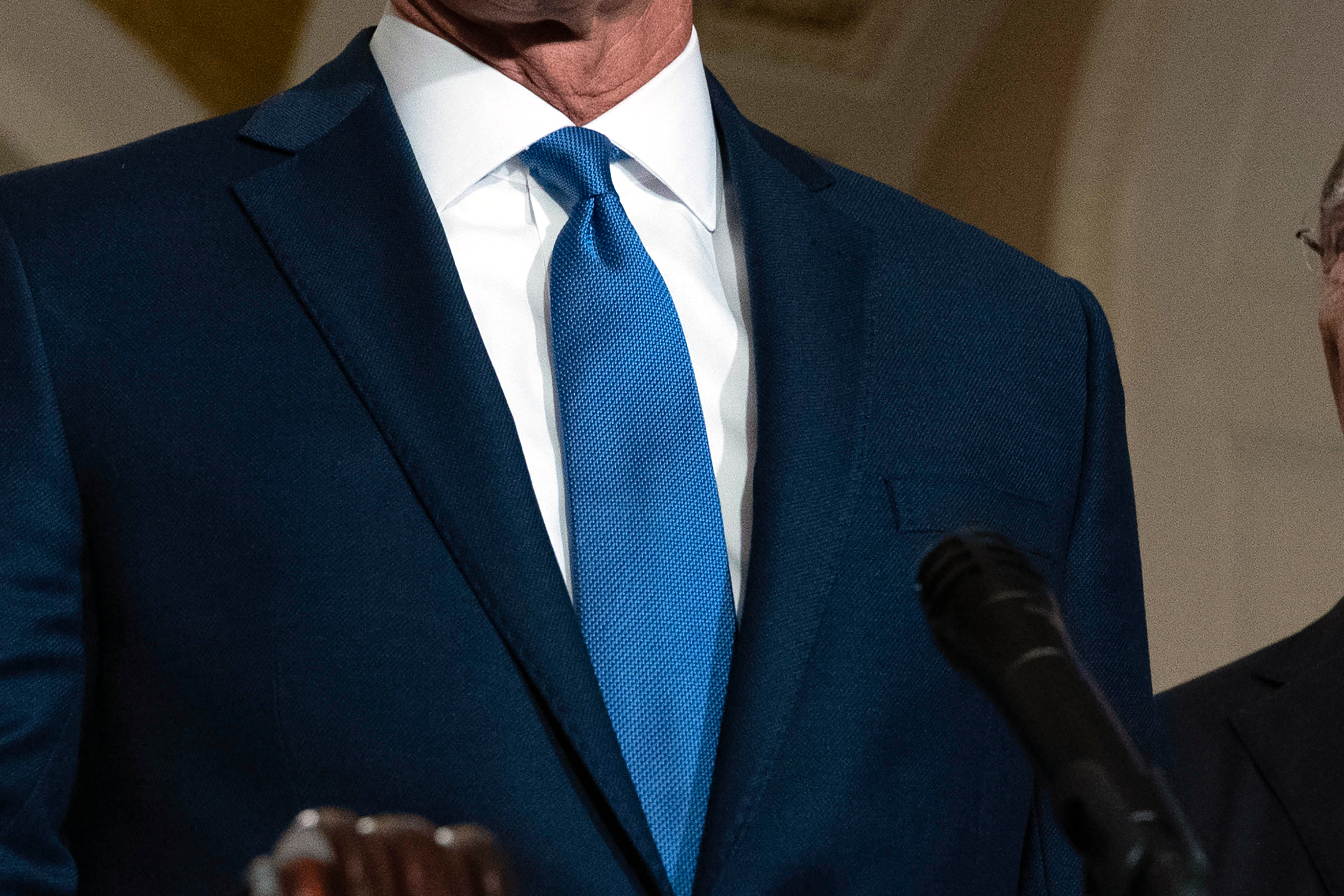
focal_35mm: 83
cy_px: 114
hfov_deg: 24.4
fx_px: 3099
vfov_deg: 16.3
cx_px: 516
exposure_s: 1/250
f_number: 3.5
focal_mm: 45
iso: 3200
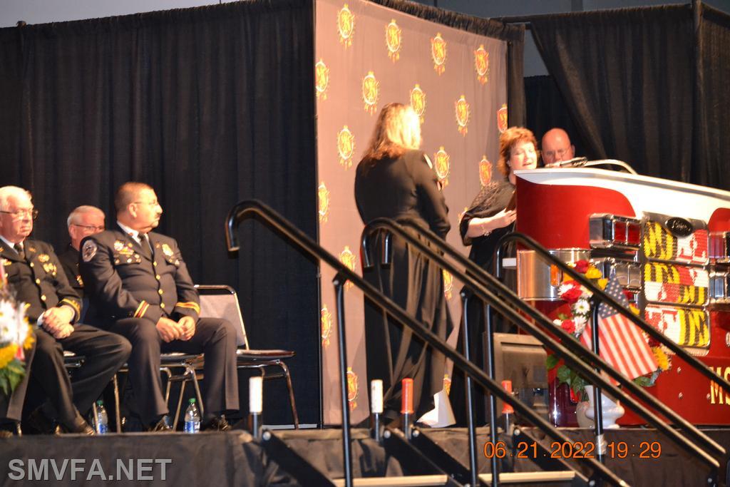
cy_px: 244
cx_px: 365
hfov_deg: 14.4
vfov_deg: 9.6
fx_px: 2890
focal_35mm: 142
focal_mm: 95
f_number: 4.5
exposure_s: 1/60
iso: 3200
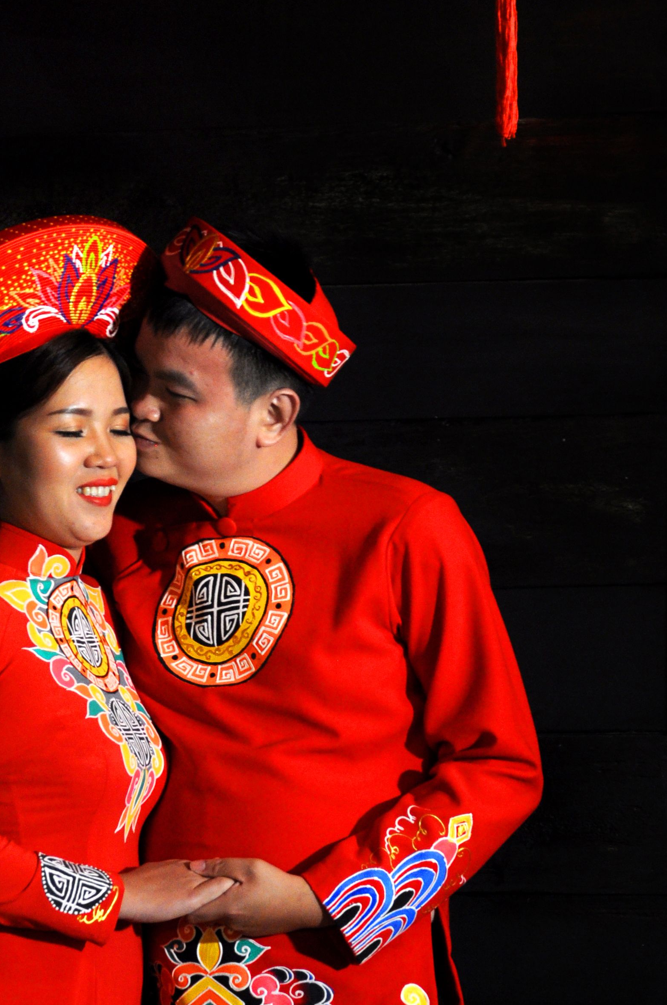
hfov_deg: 10.0
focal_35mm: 137
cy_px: 422
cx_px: 293
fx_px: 3817
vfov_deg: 15.0
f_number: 5
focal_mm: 50
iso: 800
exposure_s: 1/15
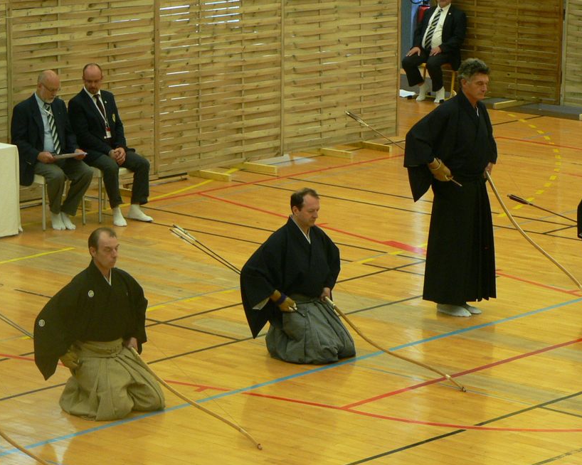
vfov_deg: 10.4
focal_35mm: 149
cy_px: 229
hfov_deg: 12.9
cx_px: 298
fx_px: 2566
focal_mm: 17.3
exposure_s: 1/30
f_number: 3.2
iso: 150
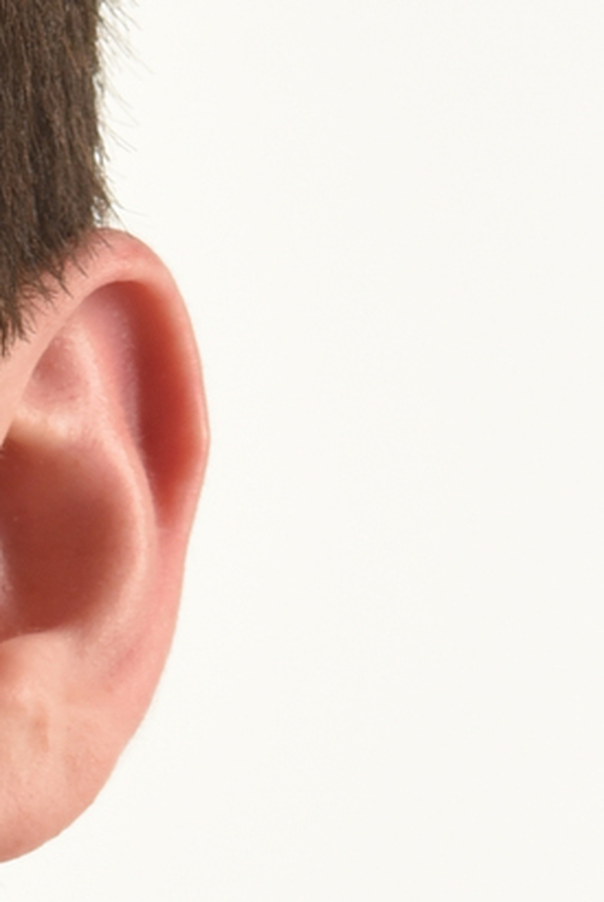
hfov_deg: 1.2
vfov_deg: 1.8
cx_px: -676
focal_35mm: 1167
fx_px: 29293
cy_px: 810
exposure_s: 1/100
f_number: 11
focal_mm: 200
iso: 200
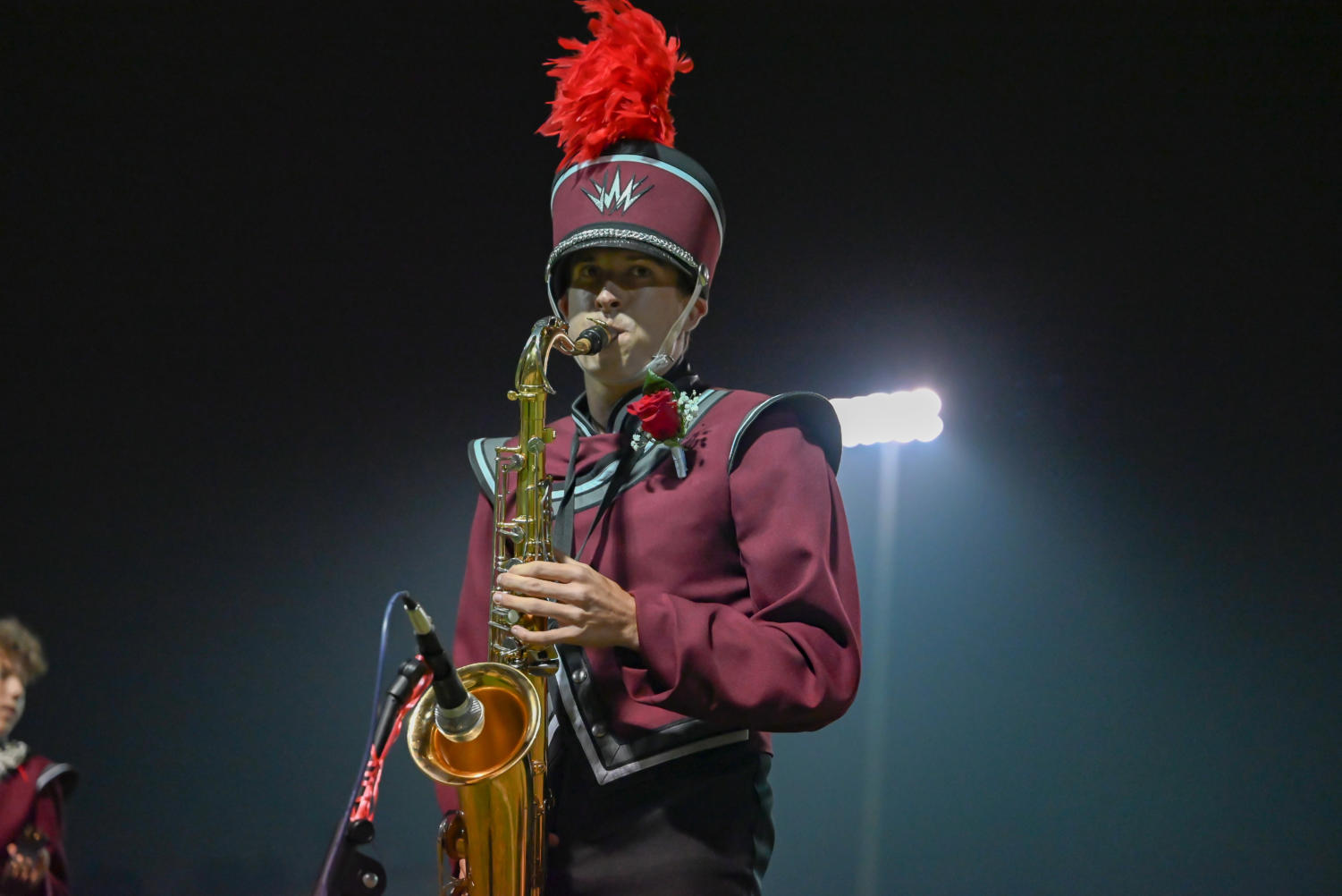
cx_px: 671
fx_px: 2685
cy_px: 448
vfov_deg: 18.9
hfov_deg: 28.1
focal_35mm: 72
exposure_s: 1/1250
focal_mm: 72
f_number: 2.8
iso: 6400
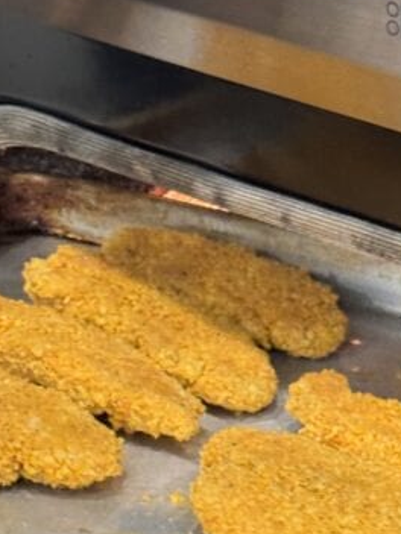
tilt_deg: -36.3
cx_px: 313
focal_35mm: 131
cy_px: 587
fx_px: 2023
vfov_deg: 14.7
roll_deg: +0.9
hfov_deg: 11.3
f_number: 1.78
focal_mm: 6.76
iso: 250
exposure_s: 1/41
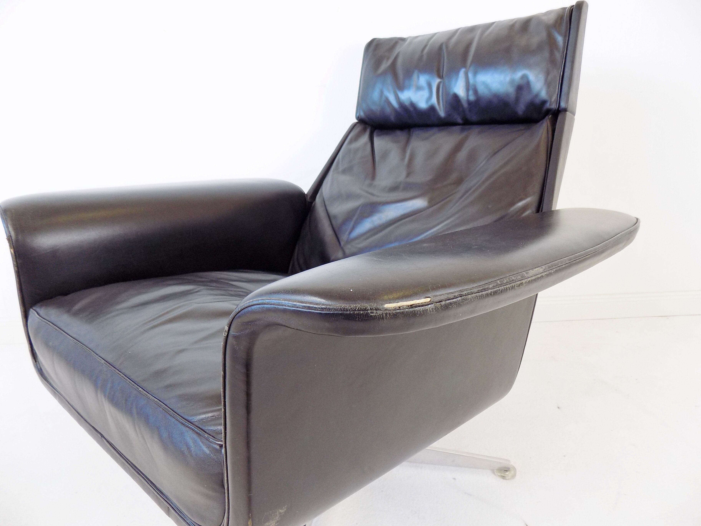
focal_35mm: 23
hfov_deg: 73.9
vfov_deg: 58.9
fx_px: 466
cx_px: 350
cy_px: 263
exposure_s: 1/30
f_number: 3.1
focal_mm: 4
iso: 125
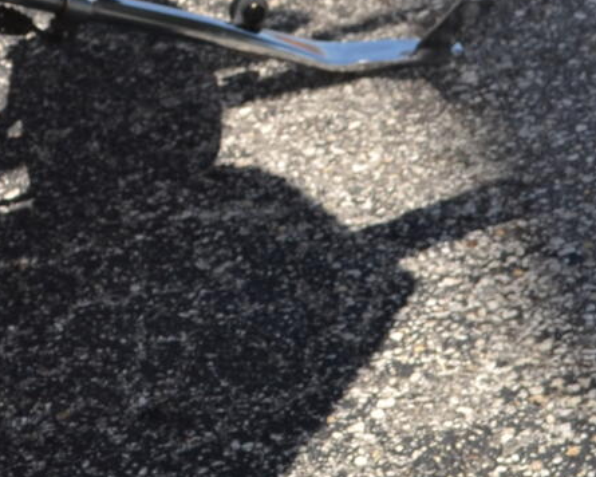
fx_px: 4463
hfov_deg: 7.5
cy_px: 15
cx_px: -348
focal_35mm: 253
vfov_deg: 6.1
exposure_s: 1/200
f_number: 9
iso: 100
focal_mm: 40
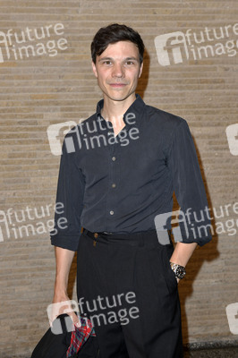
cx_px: 119
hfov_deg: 28.0
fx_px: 477
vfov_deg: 41.1
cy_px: 179
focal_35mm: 48
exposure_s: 1/250
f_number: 5.6
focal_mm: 48
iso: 500
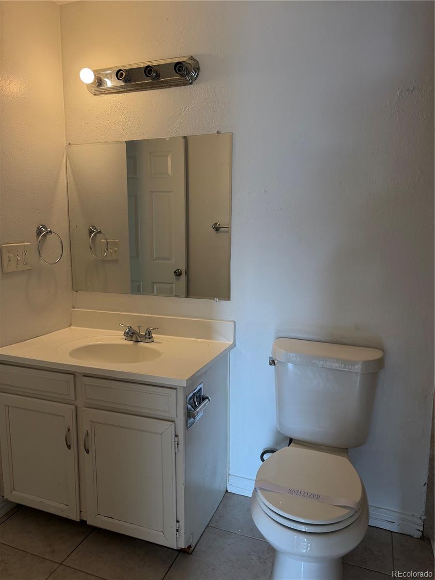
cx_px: 218
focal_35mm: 24
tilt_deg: -8.6
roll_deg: -0.6
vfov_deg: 71.6
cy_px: 290
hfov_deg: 56.8
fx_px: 402
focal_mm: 6.76
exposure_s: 1/120
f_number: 1.78
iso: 160
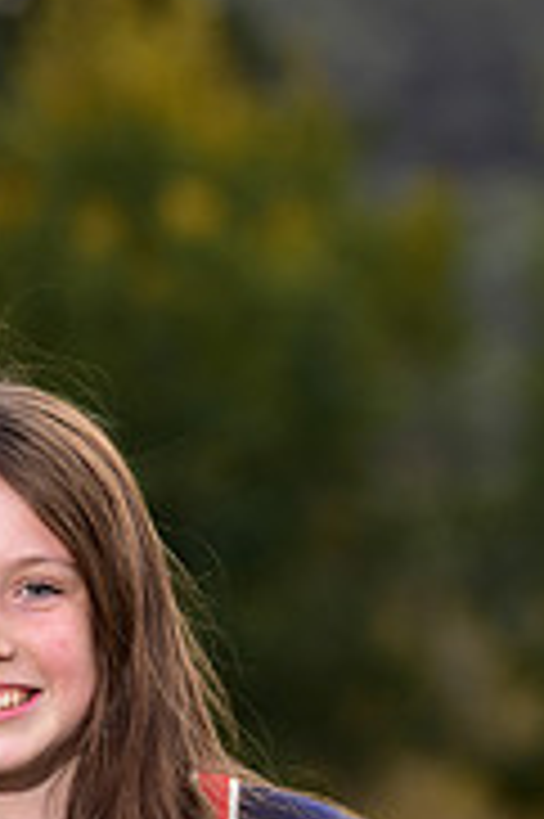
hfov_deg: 3.2
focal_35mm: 431
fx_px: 9787
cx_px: 83
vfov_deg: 4.8
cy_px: 1053
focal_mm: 135
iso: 160
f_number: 4.5
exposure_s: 1/250
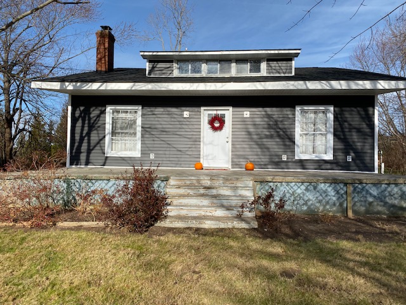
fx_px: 305
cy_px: 152
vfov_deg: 53.1
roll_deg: -1.3
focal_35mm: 26
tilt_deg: +0.1
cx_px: 203
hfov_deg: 67.3
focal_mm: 4.25
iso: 32
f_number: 1.8
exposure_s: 1/3049
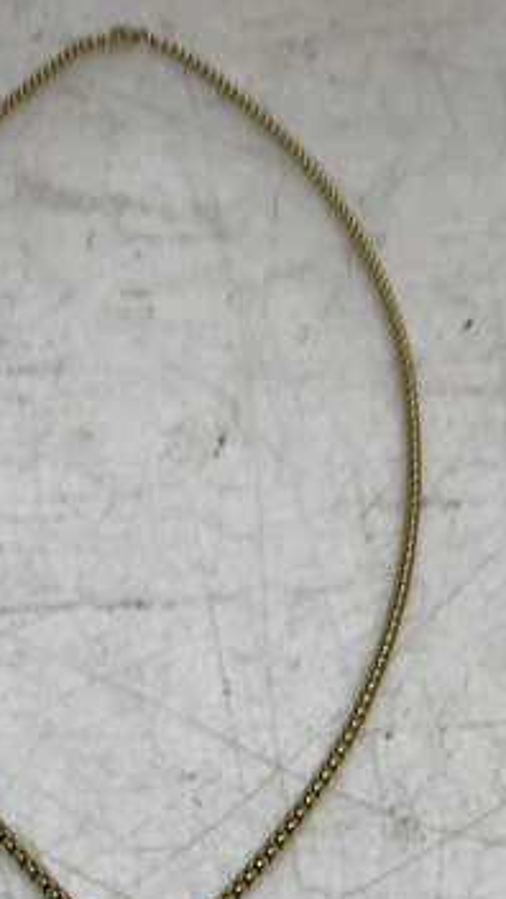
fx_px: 1717
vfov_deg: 28.8
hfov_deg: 16.7
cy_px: 711
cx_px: 118
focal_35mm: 72
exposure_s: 1/120
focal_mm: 3.3
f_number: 2.4
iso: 40
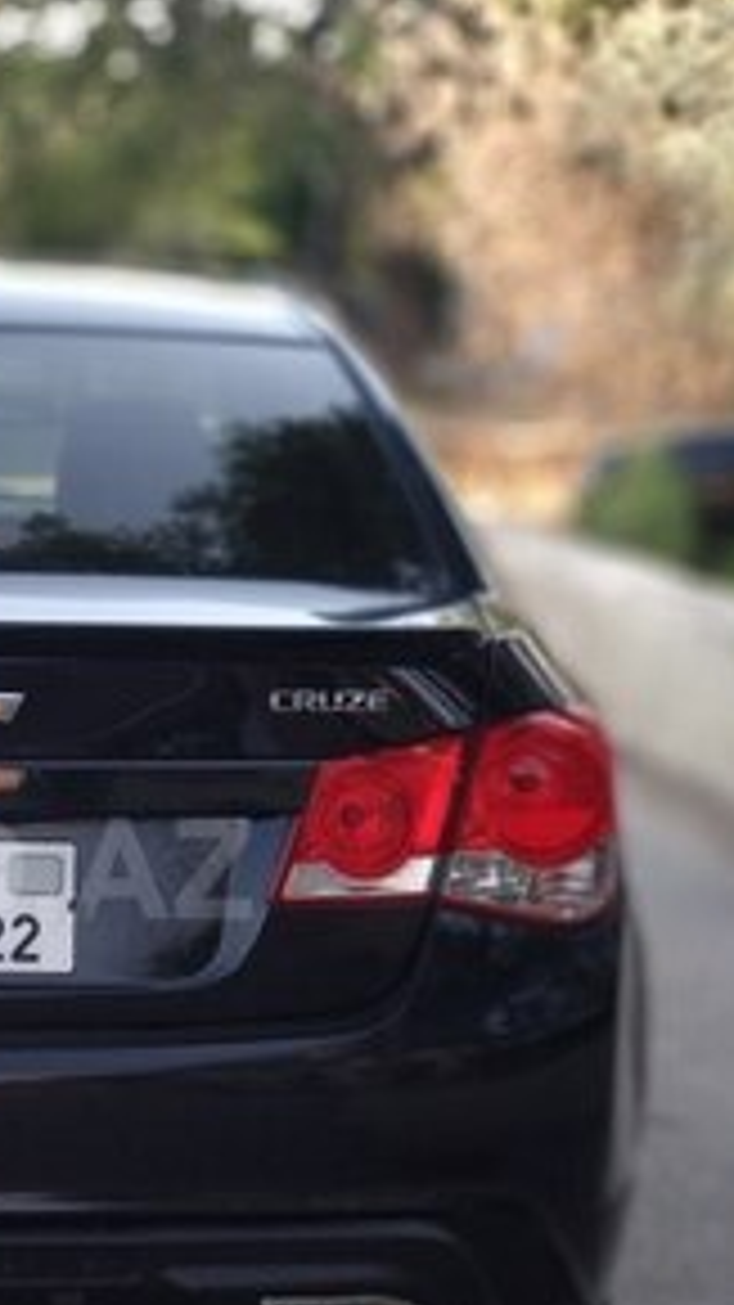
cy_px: 868
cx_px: -95
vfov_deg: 21.9
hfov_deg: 12.2
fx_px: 3358
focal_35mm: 97
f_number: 2.6
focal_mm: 5.99
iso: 100
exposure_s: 1/130
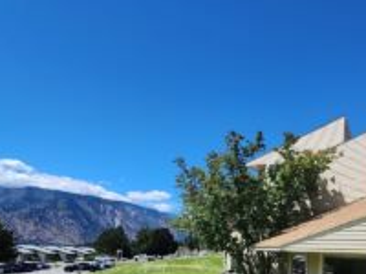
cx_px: 278
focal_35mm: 26
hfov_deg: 63.1
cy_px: 230
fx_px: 275
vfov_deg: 49.1
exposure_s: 1/2000
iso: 50
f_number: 2.2
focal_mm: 2.2
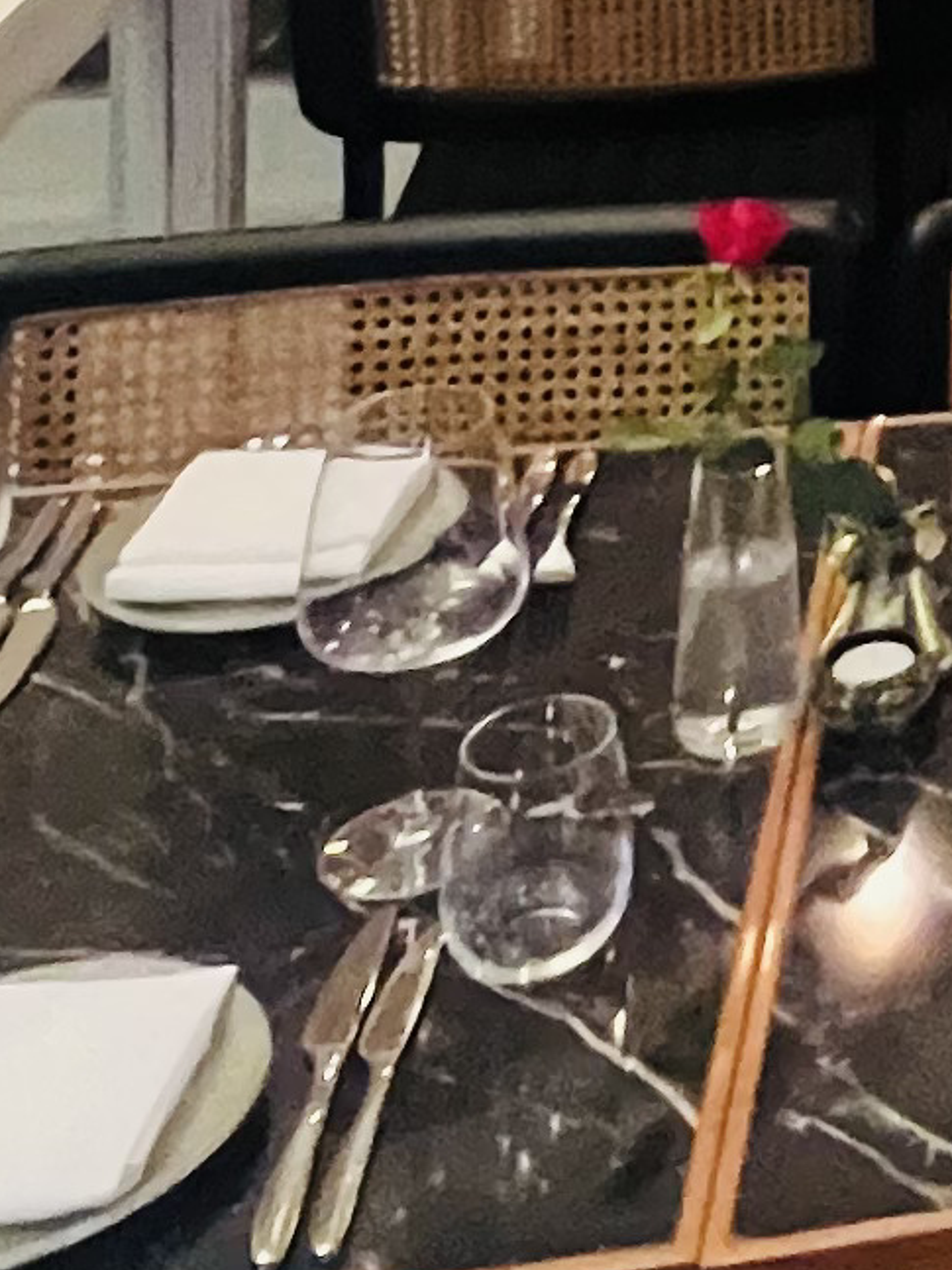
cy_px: -809
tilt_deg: -3.3
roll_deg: -2.0
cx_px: 2096
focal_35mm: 81
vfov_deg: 19.8
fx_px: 2971
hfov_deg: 14.1
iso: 640
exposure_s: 1/50
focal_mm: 1.57
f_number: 1.8
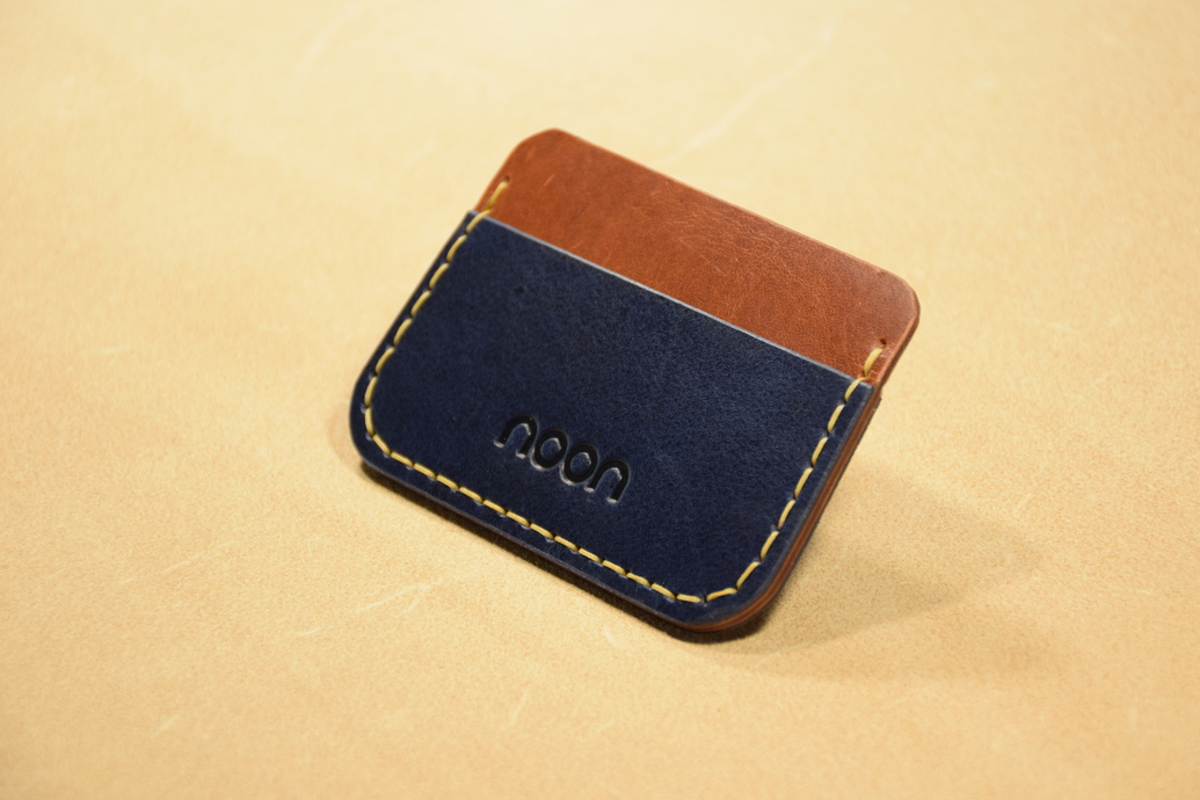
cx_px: 622
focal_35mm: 139
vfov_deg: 9.9
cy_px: 376
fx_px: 4618
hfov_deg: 14.8
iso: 400
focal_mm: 85
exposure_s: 1/100
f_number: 5.3
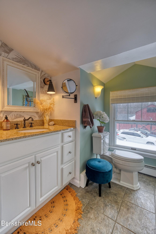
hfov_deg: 77.3
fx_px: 98
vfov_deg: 100.4
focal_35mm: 15
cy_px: 117
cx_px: 78
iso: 800
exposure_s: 1/15
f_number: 4
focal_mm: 10
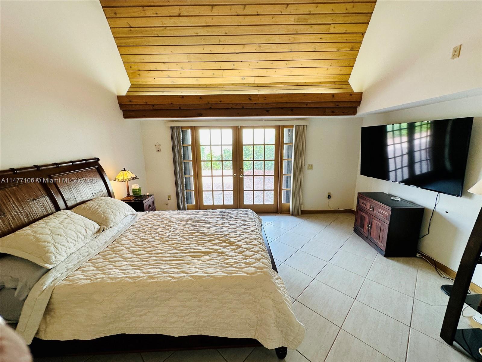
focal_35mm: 14
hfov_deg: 102.1
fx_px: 195
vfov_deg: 85.7
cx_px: 241
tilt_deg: -10.0
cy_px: 181
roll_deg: +0.6
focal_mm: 2.22
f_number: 2.2
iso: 80
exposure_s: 1/120
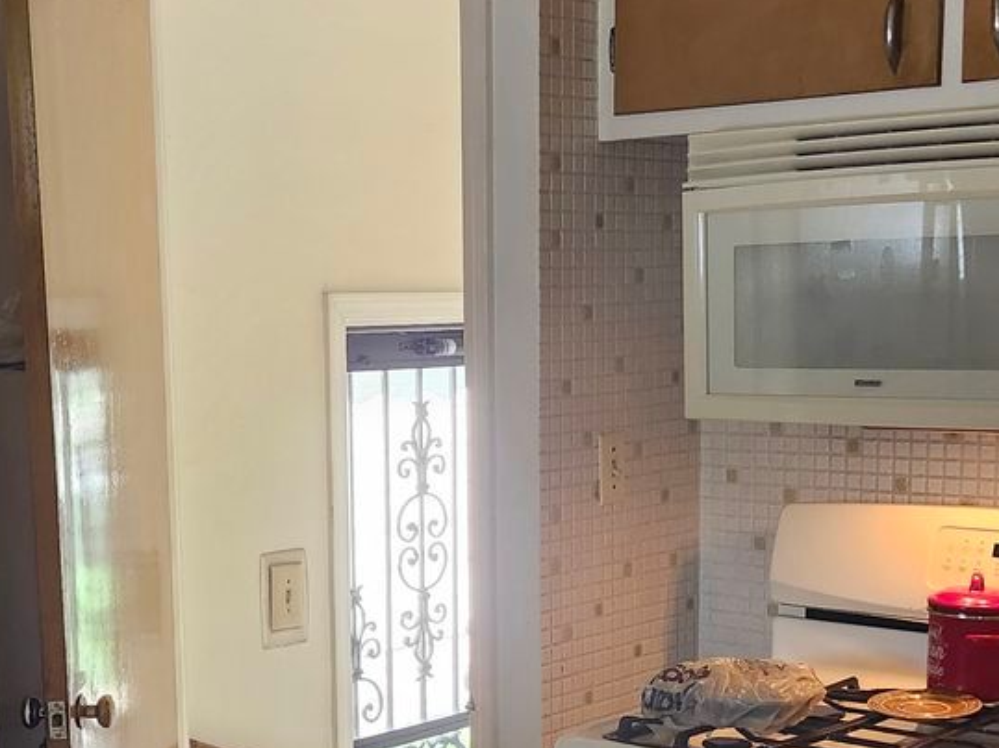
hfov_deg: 30.2
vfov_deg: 22.6
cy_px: 614
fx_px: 1847
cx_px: 419
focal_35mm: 64
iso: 320
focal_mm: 5.54
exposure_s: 1/120
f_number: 1.8
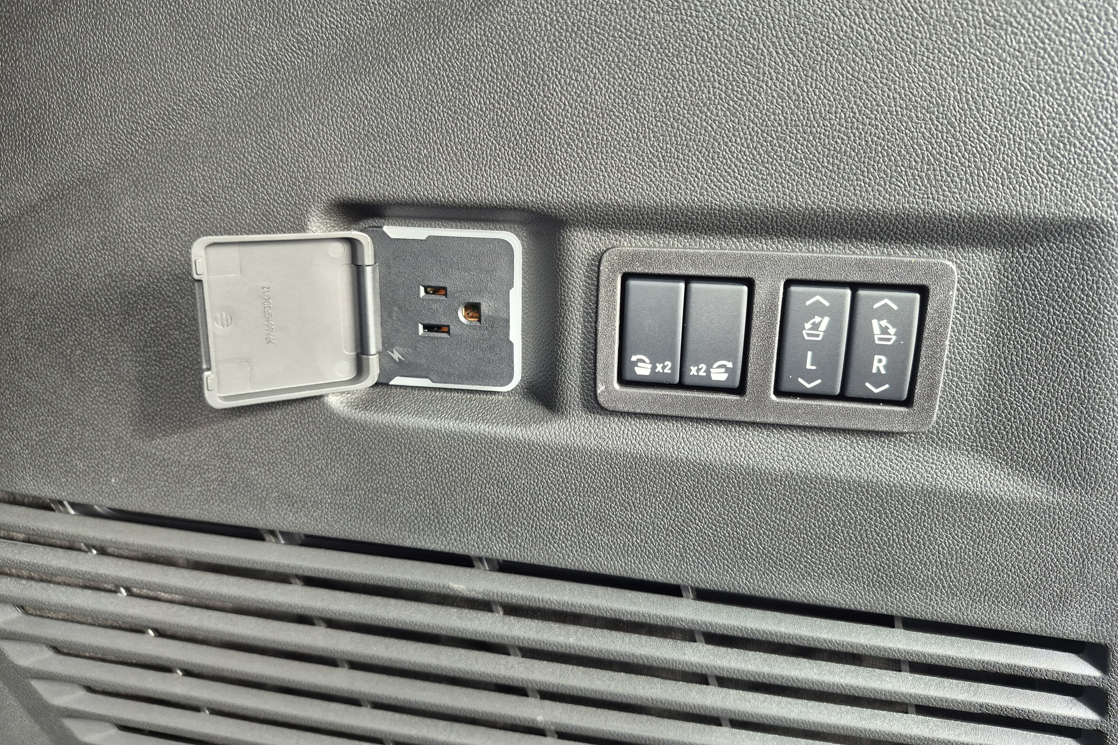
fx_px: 745
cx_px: 558
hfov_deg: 73.7
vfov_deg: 53.0
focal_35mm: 24
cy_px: 336
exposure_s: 1/120
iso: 320
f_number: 1.8
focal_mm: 5.4
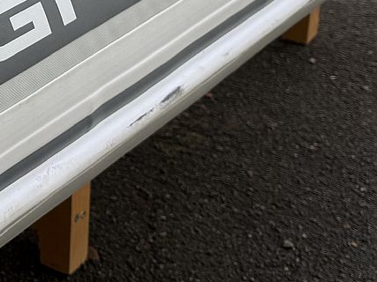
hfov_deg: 16.3
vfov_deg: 13.2
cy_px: -87
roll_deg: +2.1
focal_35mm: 108
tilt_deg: -20.7
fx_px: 1176
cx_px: -227
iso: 80
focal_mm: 6.76
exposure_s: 1/2370
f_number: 1.78
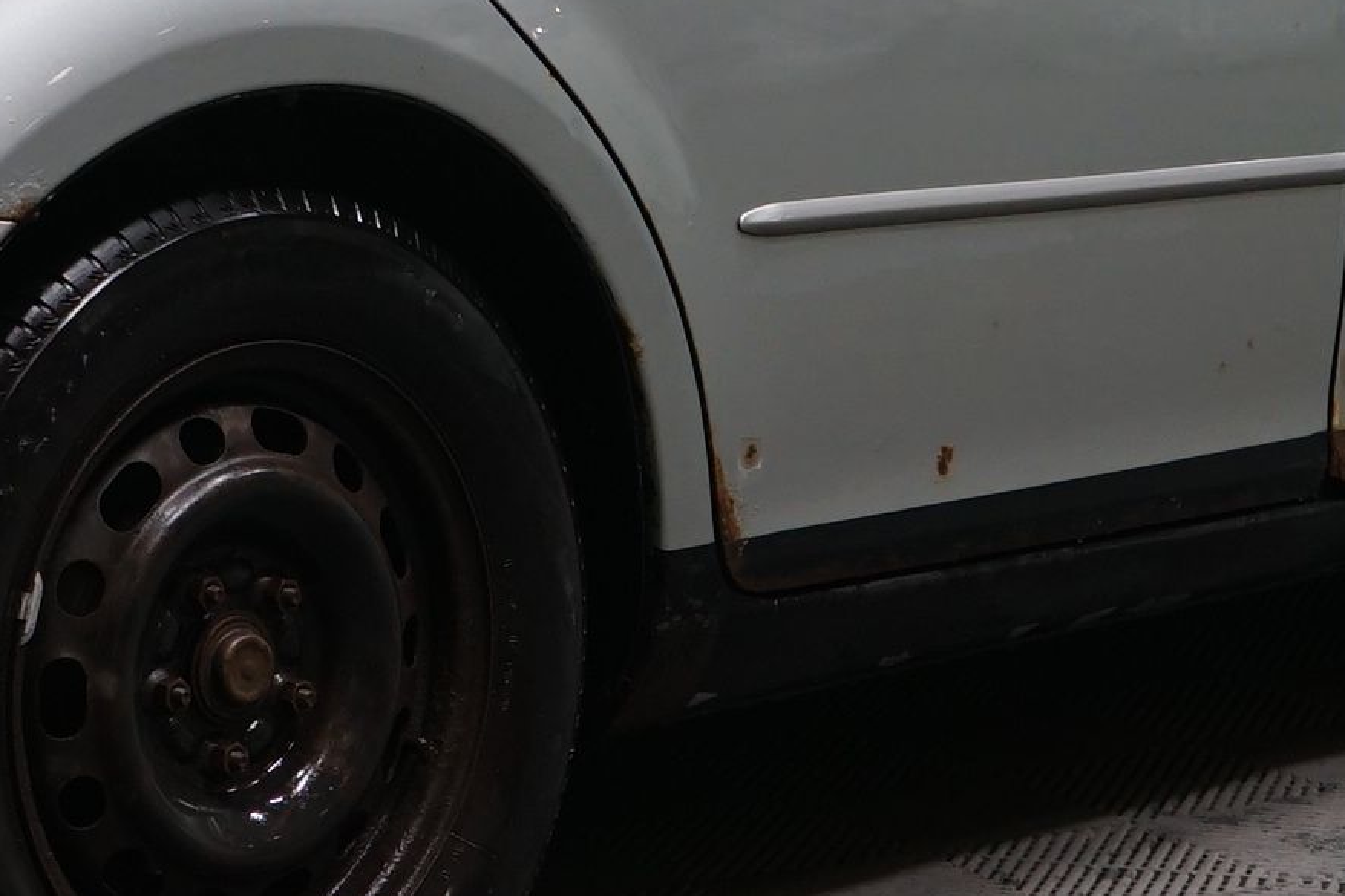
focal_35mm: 139
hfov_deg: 14.6
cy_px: -92
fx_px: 5192
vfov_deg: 9.8
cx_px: 169
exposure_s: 1/60
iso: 640
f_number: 4.5
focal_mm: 31
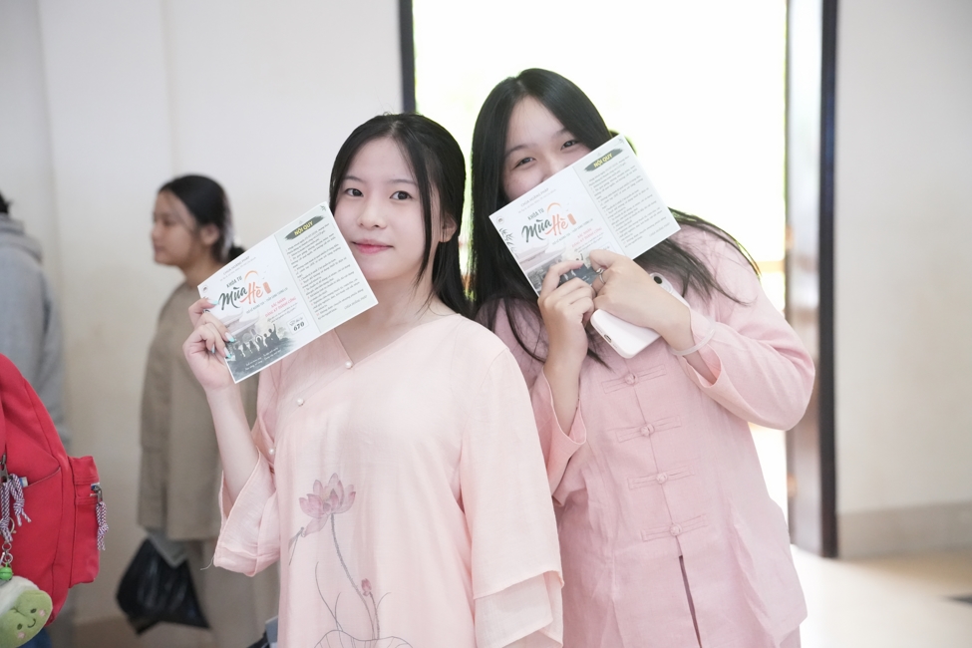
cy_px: 324
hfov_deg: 40.3
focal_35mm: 49
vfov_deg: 27.5
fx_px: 1323
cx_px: 486
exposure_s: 1/320
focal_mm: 49
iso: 10000
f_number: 2.8
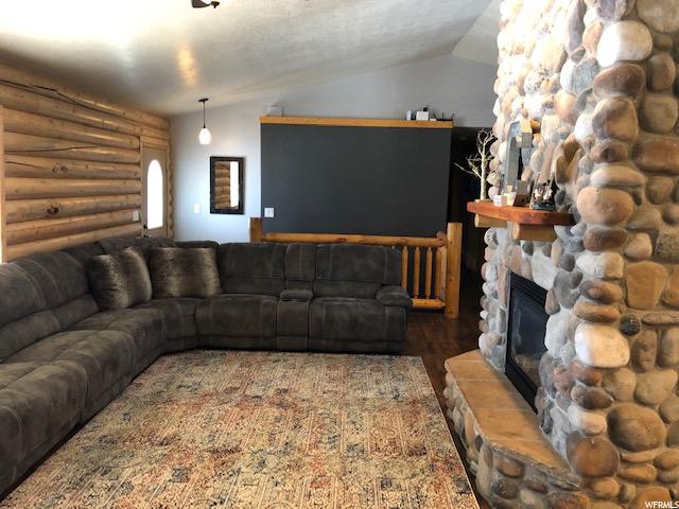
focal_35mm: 28
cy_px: 254
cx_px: 340
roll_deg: -1.3
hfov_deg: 63.4
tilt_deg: -5.4
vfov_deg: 49.7
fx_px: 549
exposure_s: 1/15
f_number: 1.8
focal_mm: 3.99
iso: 40
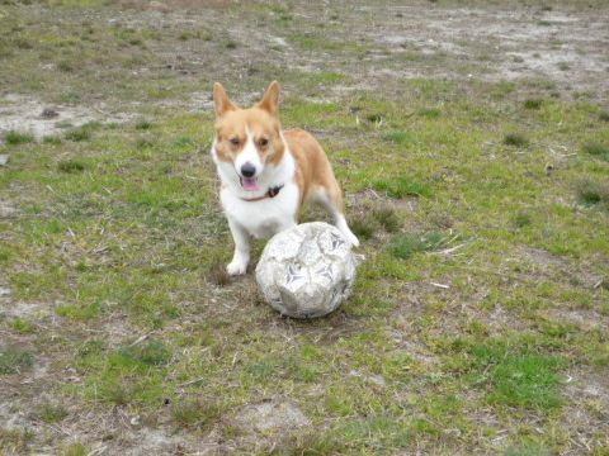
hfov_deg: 49.0
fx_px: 669
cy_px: 228
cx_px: 304
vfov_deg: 37.7
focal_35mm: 38
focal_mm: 4.4
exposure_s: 1/500
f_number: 3.2
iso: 100
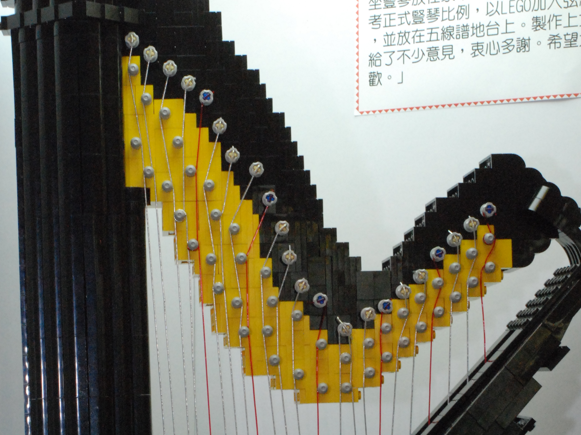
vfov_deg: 14.7
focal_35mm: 100
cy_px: 348
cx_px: 321
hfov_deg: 19.6
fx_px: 1677
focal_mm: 35
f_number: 11
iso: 1600
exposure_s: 1/30
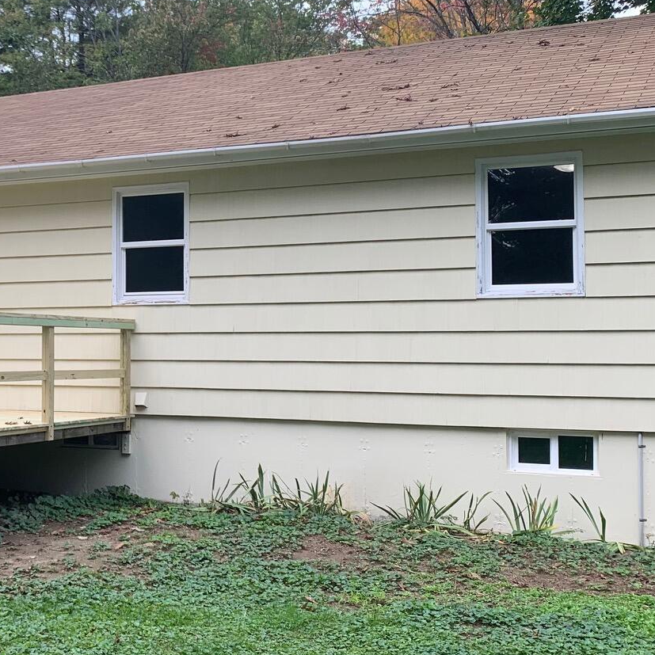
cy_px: 308
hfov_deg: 29.6
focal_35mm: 56
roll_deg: -0.9
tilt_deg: +3.1
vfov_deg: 30.6
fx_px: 1199
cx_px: 93
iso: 25
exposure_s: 1/315
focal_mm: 4.25
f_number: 1.8
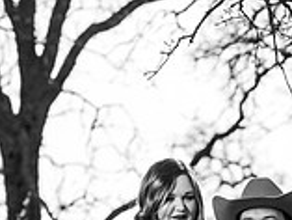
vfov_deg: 4.0
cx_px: 264
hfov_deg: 5.3
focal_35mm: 372
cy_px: 324
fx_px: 3140
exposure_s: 1/250
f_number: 4
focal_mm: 135
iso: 50
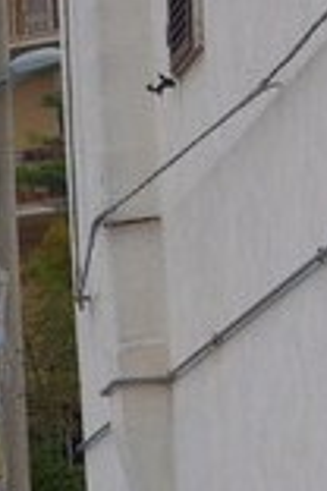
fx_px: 3482
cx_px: -165
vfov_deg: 7.9
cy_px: 677
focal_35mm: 256
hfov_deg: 5.3
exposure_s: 1/250
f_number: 8
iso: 640
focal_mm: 53
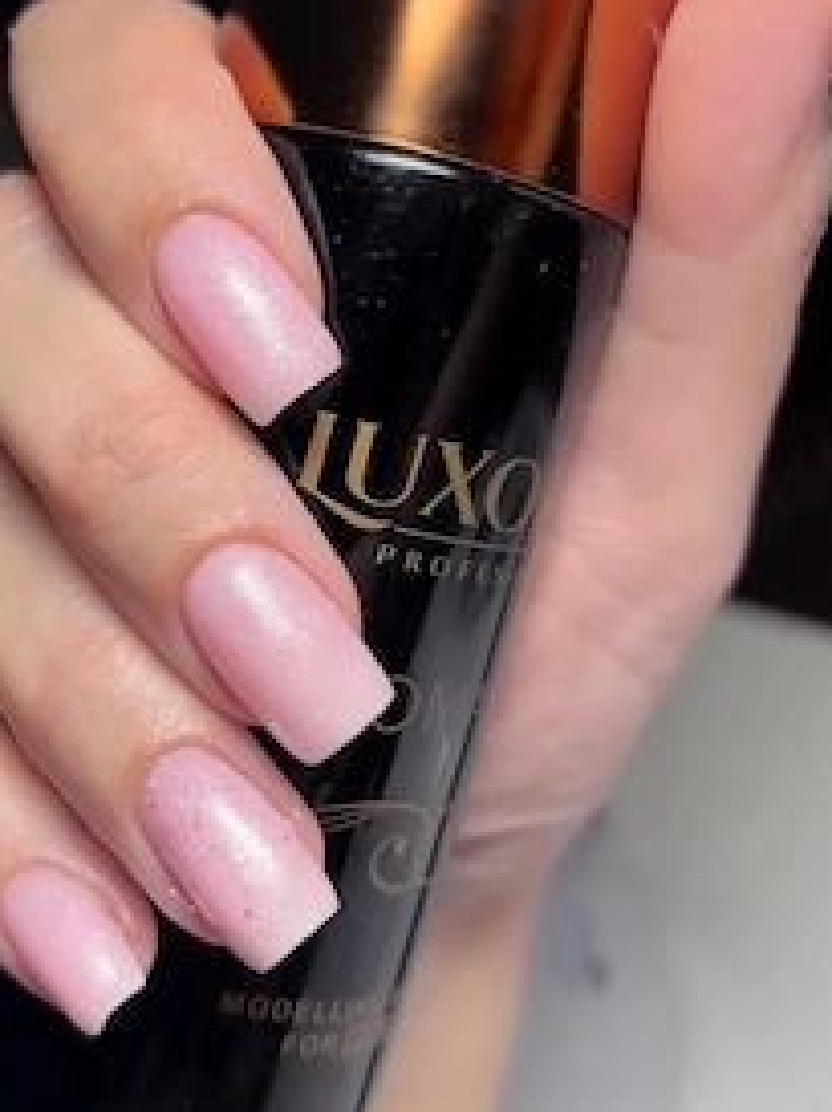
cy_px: 548
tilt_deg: -24.8
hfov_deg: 37.0
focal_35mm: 38
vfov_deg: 49.0
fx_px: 1220
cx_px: 235
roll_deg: +31.8
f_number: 1.5
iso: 50
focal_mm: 5.7
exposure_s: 1/345
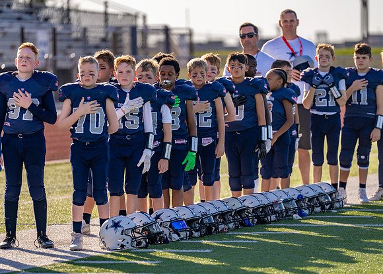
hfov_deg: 9.6
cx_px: 192
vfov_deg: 6.9
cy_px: 137
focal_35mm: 210
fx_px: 2279
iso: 100
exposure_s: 1/1250
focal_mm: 200
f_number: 2.8
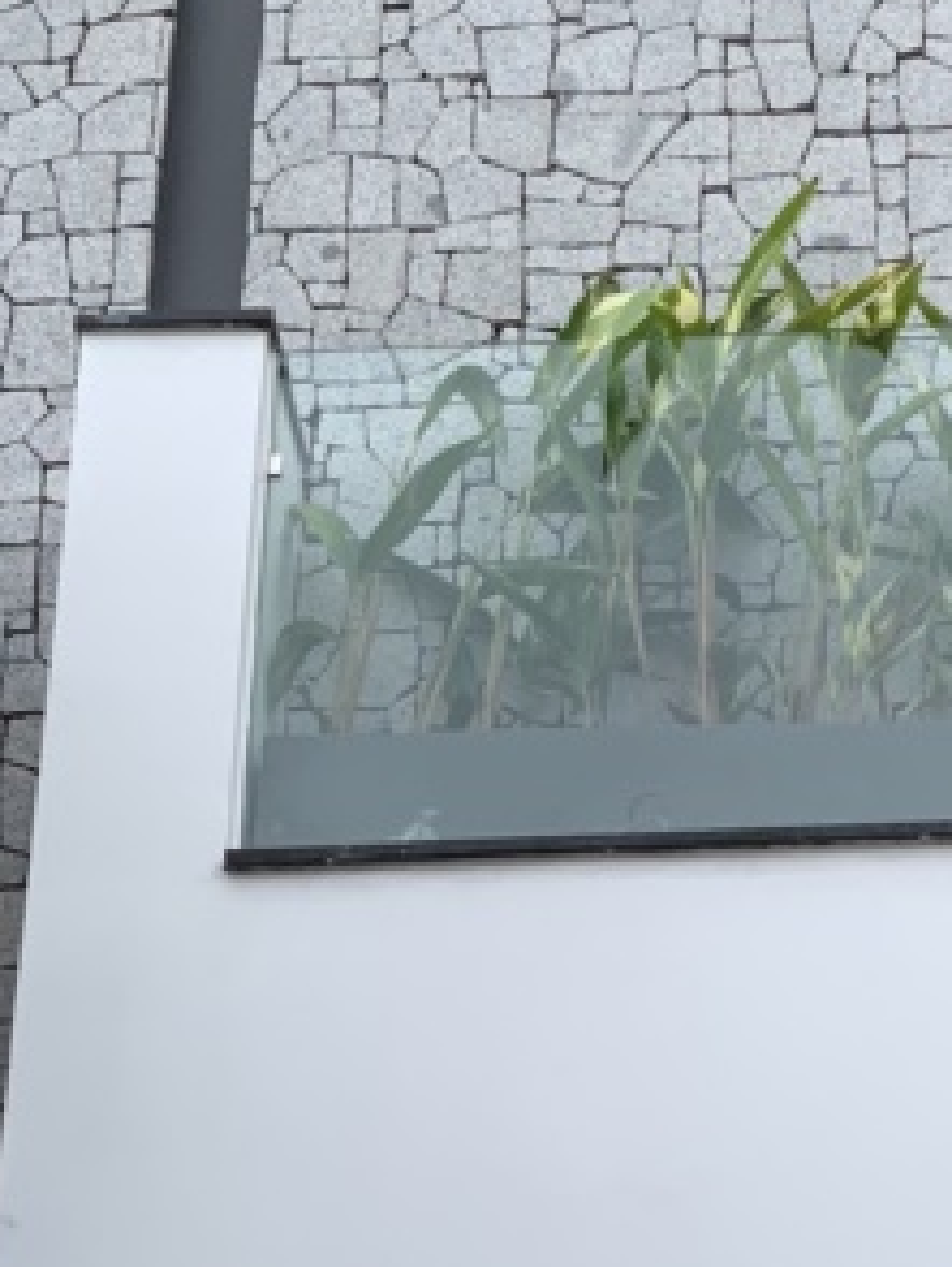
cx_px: 1198
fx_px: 6042
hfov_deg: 8.9
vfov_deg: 11.8
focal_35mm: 165
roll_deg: +2.9
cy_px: -106
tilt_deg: +36.9
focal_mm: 6
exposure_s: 1/466
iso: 16
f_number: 2.4
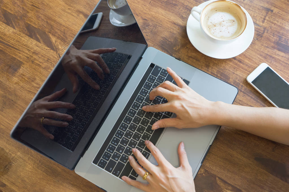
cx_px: 144
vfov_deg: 31.2
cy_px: 96
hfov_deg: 45.4
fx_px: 345
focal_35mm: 43
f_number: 4
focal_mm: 43
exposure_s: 1/60
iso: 1000
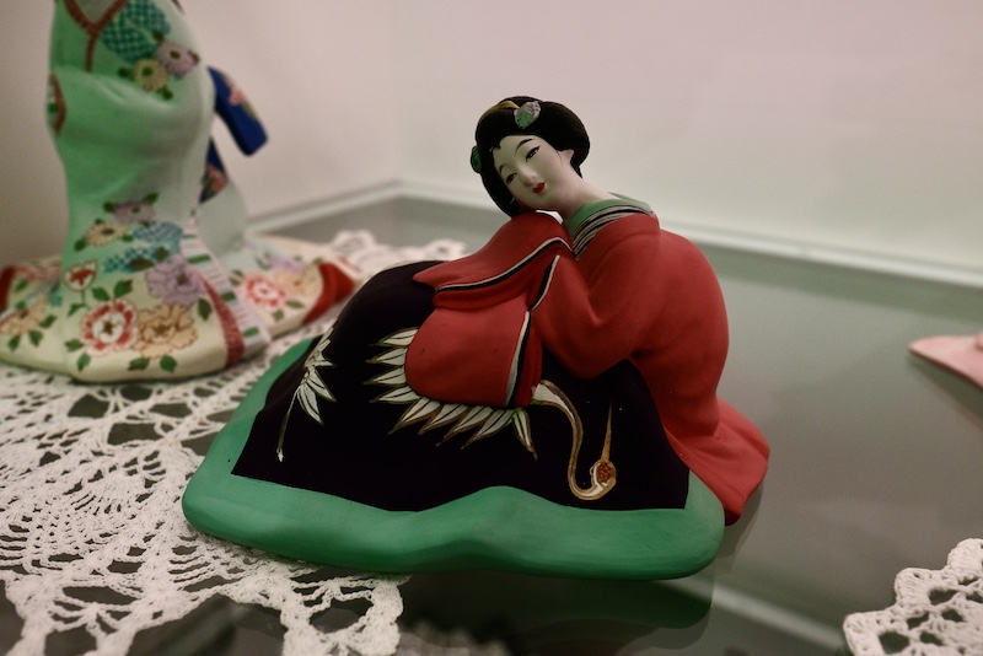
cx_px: 492
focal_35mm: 24
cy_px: 328
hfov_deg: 73.7
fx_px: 656
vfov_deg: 53.2
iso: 800
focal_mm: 16
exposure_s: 1/170
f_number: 3.2
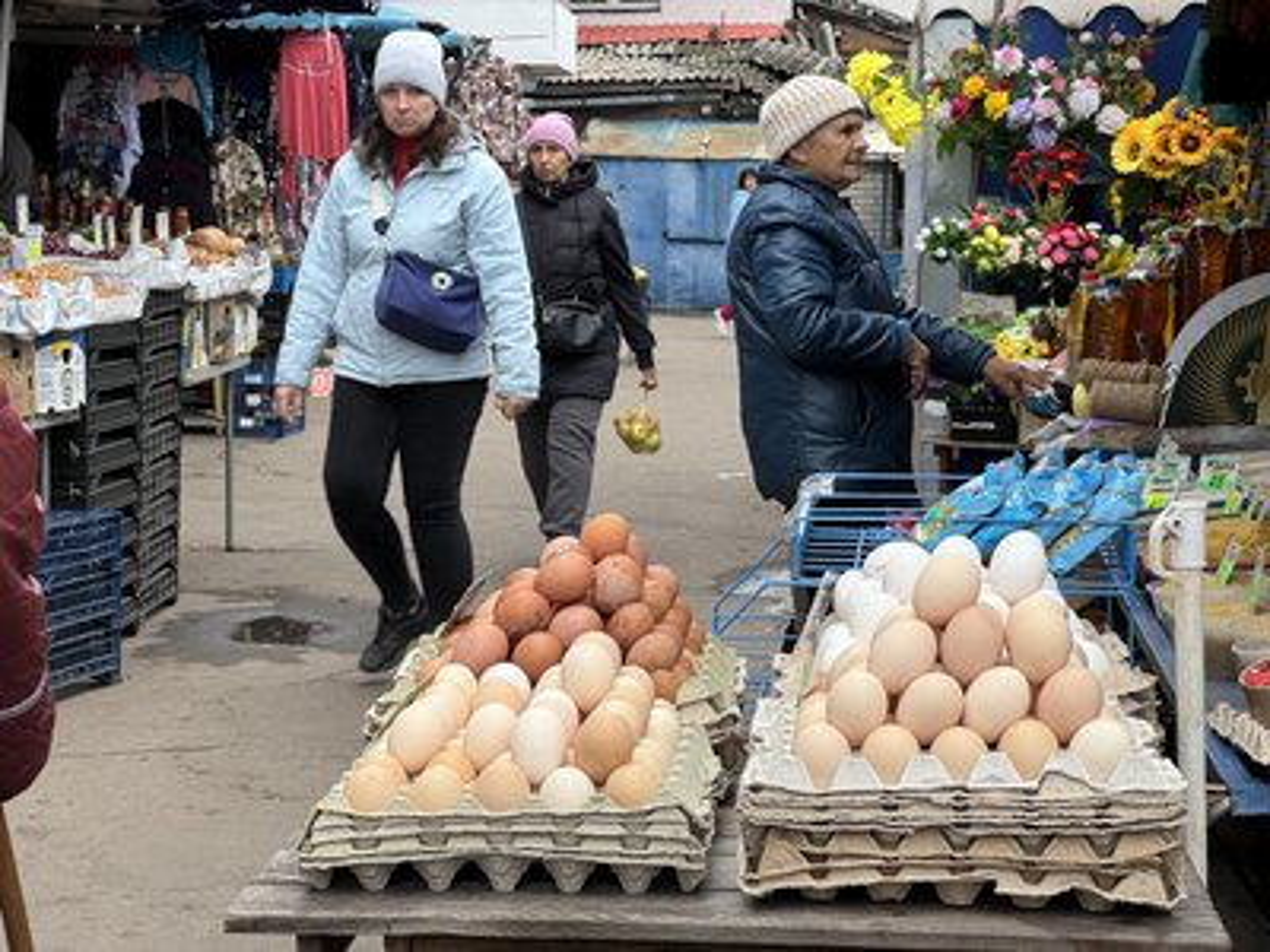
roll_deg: +0.4
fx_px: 2825
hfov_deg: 25.3
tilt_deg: -5.0
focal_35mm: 77
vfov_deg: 19.1
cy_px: 476
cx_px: 635
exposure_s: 1/99
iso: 25
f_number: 2.8
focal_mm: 9
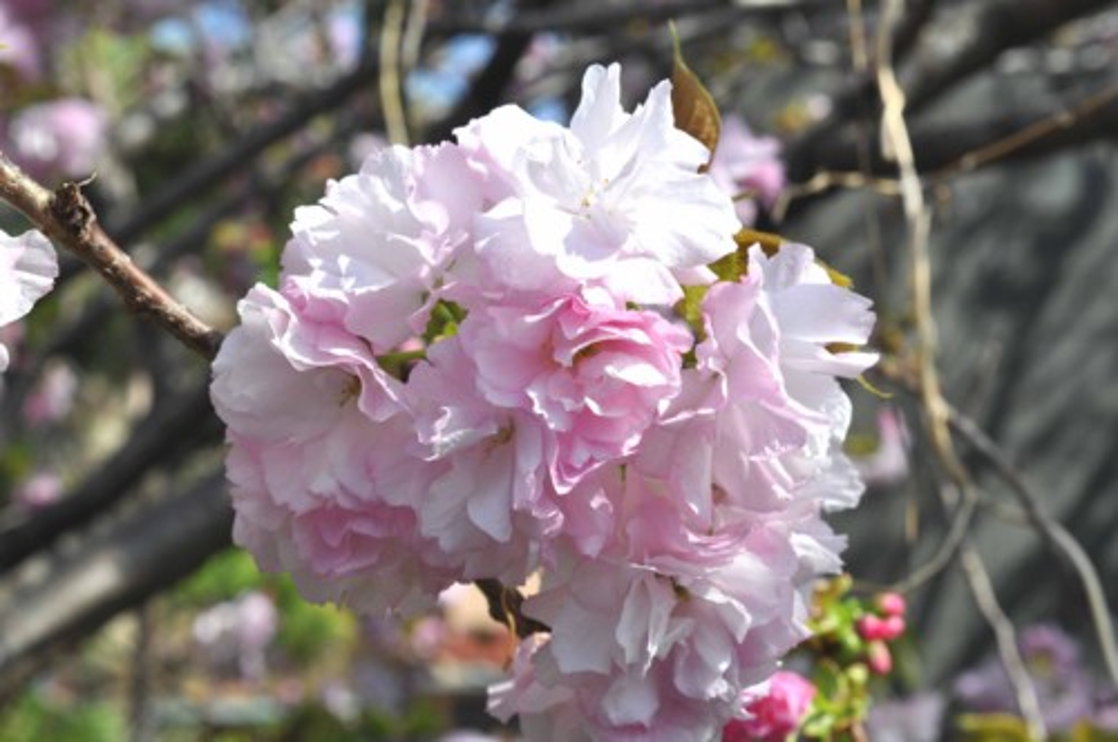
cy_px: 371
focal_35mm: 60
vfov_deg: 22.6
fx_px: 1861
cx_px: 559
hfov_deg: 33.4
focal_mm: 40
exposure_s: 1/320
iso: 200
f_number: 9
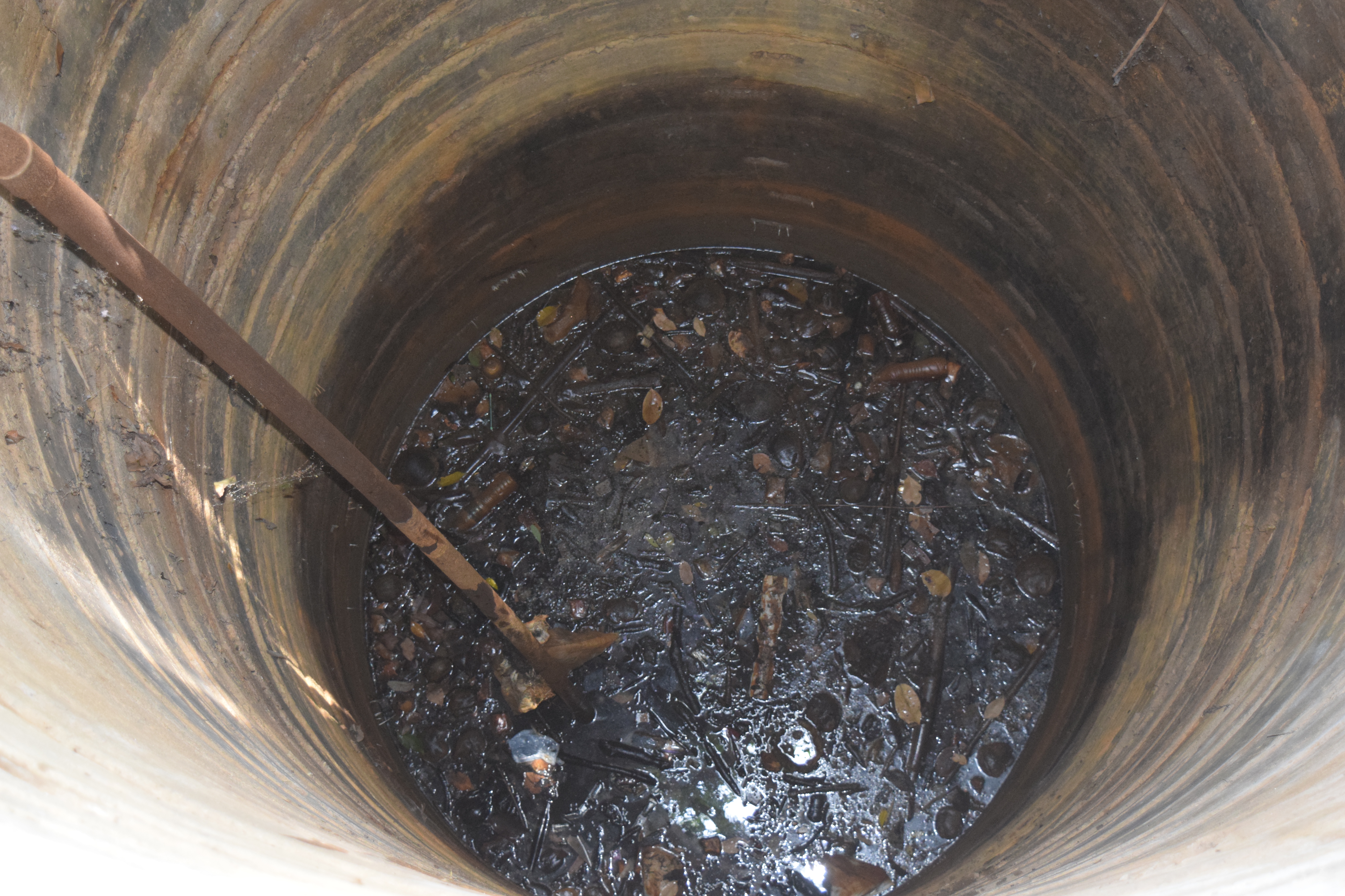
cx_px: 672
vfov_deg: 26.5
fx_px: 1905
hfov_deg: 38.9
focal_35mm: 51
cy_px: 448
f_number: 4.5
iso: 1800
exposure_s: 1/60
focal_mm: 34
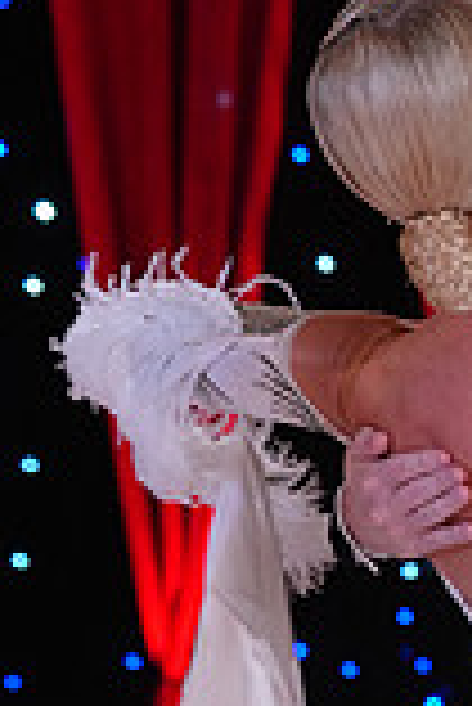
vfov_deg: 5.6
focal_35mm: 366
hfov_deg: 3.7
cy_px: 958
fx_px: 7182
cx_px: 726
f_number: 5
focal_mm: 99
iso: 2500
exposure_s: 1/250
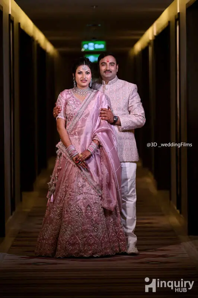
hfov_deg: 7.6
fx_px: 1487
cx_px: 99
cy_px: 149
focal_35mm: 180
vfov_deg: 11.4
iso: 400
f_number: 2.8
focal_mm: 180
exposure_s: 1/250
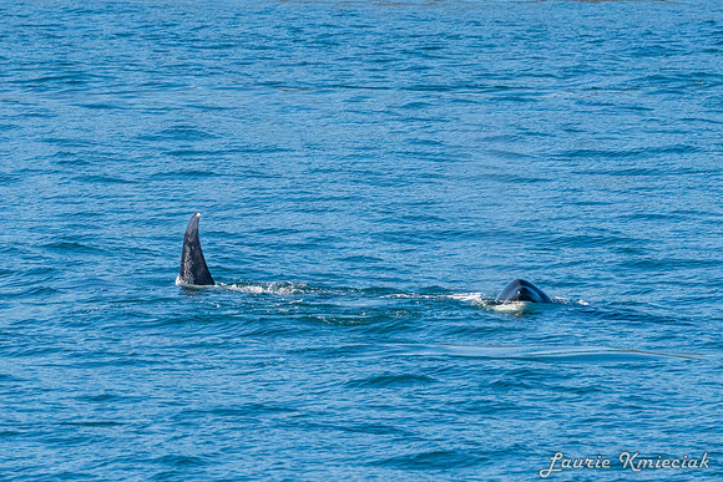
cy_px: 305
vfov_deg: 1.2
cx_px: 381
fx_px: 23313
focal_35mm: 1161
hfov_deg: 1.8
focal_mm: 500
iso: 1400
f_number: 8
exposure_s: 1/3200
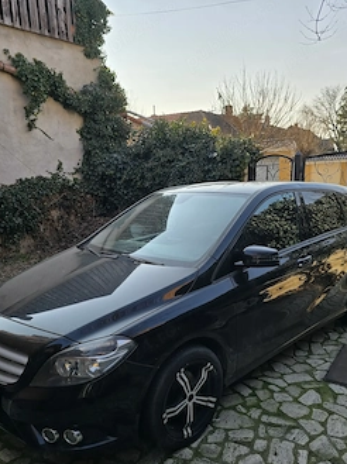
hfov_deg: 49.6
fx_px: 375
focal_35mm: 28
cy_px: 274
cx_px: 181
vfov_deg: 63.0
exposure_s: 1/659
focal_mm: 6.3
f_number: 1.7
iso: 12
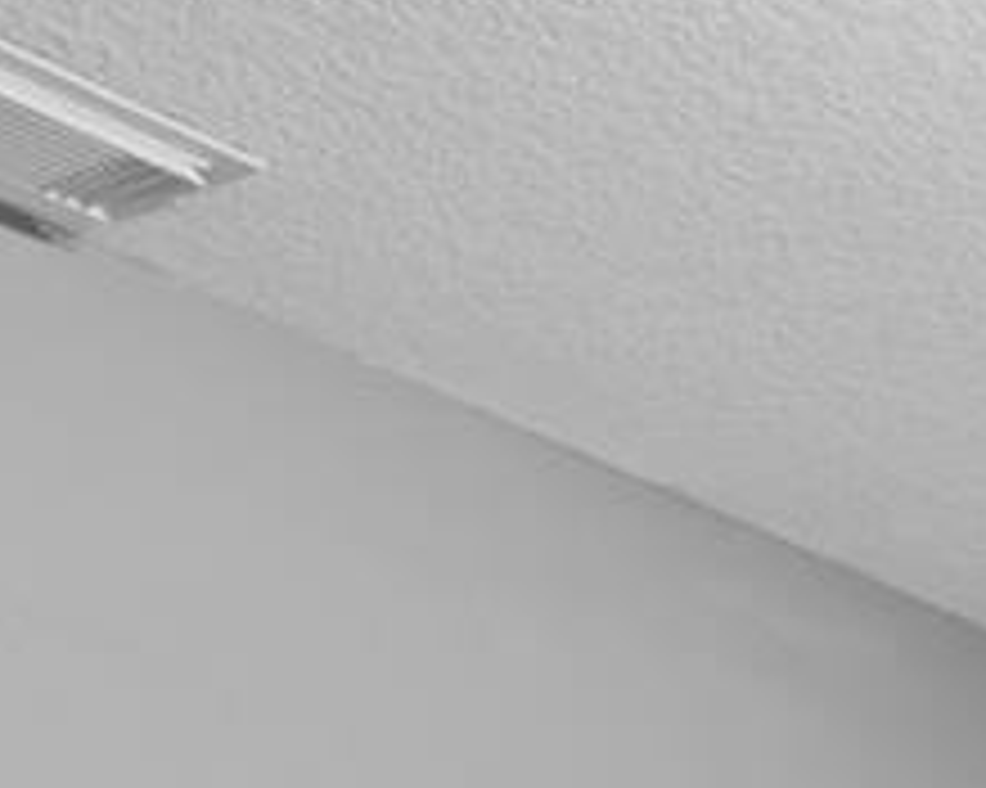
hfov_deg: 15.7
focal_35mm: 96
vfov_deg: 11.8
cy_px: 2080
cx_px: 1977
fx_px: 2800
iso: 100
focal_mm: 14
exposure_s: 1/2
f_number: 4
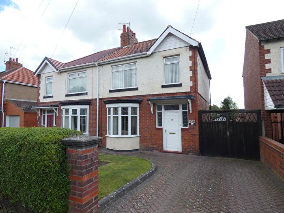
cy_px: 106
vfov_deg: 66.0
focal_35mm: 20
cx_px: 142
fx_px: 164
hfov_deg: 81.7
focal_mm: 3.6
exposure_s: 1/640
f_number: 2.8
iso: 80
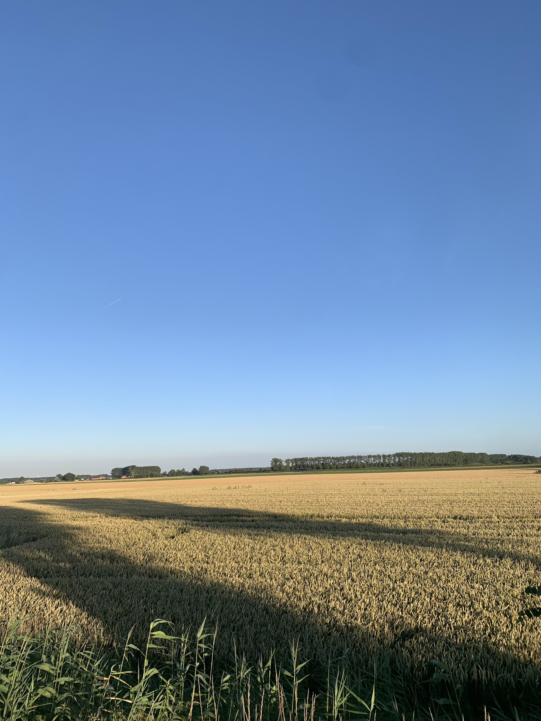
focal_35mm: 26
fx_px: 542
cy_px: 360
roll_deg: +2.4
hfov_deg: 53.1
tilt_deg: +11.7
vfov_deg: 67.3
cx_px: 270
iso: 25
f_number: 1.8
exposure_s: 1/1513
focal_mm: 4.25
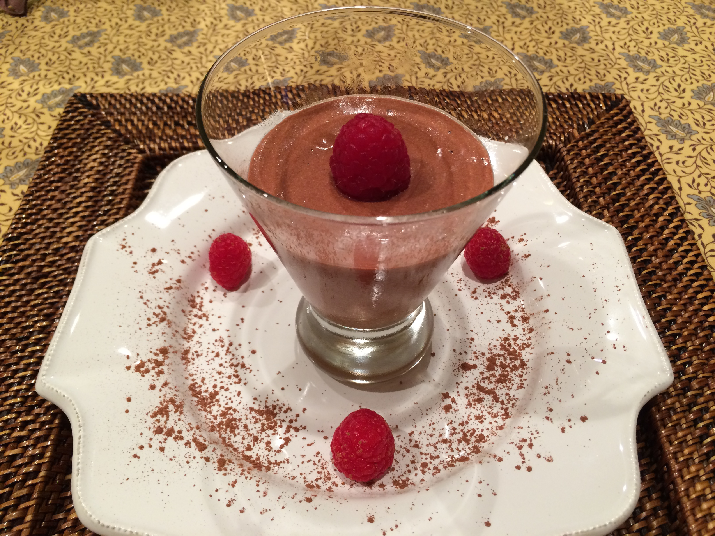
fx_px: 599
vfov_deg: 48.2
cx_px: 358
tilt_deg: -51.0
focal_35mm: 29
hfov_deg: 61.7
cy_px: 268
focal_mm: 4.15
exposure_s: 1/30
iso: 125
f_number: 2.2
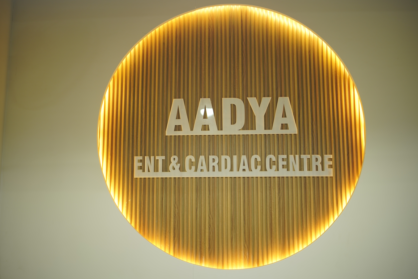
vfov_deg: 37.9
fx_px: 406
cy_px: 140
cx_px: 209
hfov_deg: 54.4
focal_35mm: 35
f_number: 1.8
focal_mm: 35
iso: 320
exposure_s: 1/125
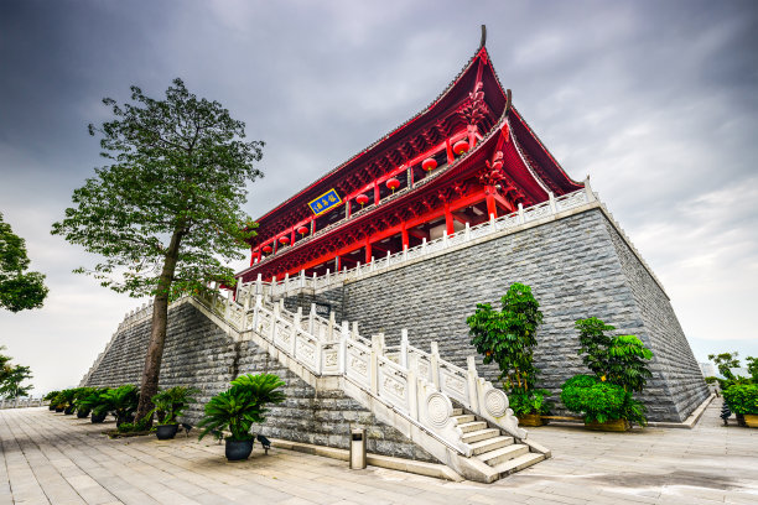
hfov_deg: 96.7
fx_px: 337
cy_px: 252
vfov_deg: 73.7
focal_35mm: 16
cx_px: 379
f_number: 6.3
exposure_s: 1/60
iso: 100
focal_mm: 16
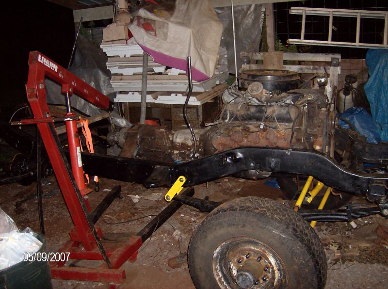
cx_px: 194
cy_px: 144
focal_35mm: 36
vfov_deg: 39.5
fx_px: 403
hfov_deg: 51.5
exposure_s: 1/60
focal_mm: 6
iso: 200
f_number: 2.8
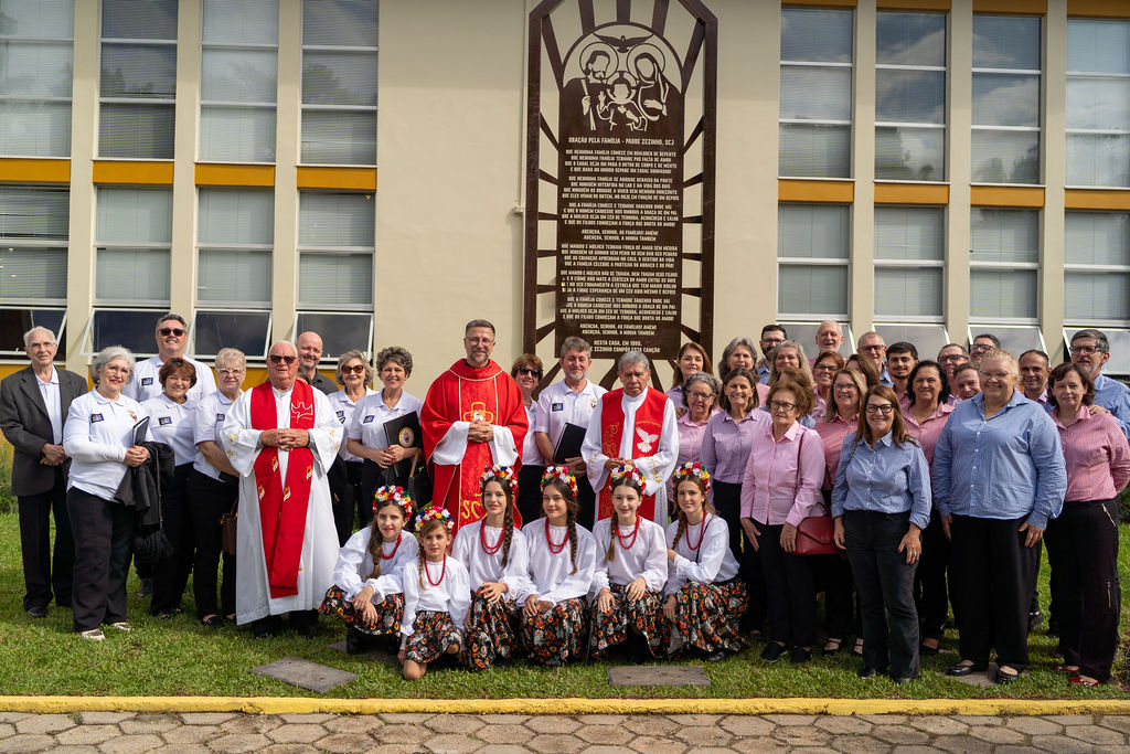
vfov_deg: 37.9
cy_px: 377
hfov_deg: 54.4
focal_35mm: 35
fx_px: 1099
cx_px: 565
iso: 100
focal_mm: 35
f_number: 2.8
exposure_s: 1/3200
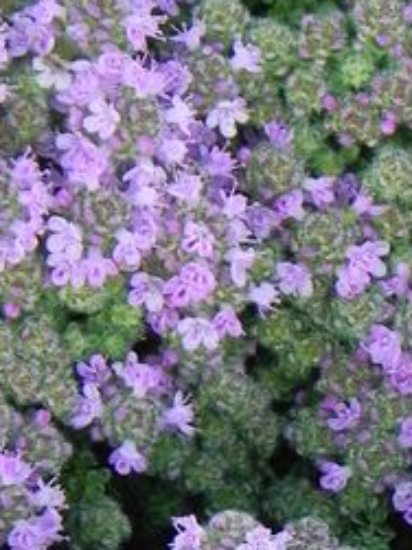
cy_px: 550
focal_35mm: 787
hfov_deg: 1.9
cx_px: 285
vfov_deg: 2.5
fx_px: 12500
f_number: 5
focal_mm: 44
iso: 160
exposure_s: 1/80
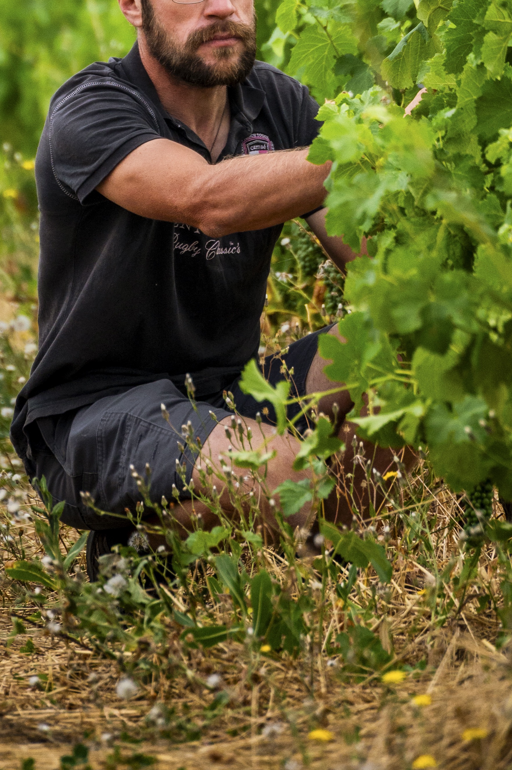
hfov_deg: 2.1
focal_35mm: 662
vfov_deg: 3.1
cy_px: 2
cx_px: 108
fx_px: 14142
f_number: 6.3
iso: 640
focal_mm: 300
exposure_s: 1/1000
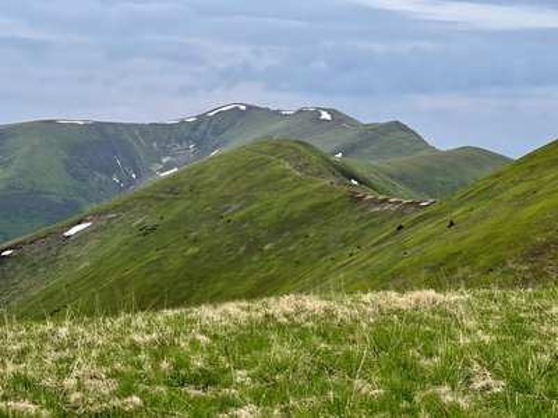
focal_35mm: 77
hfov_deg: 25.3
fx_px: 1241
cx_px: 279
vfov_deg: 19.1
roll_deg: -1.9
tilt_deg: -1.7
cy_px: 209
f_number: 2.8
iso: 32
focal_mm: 9
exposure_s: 1/413
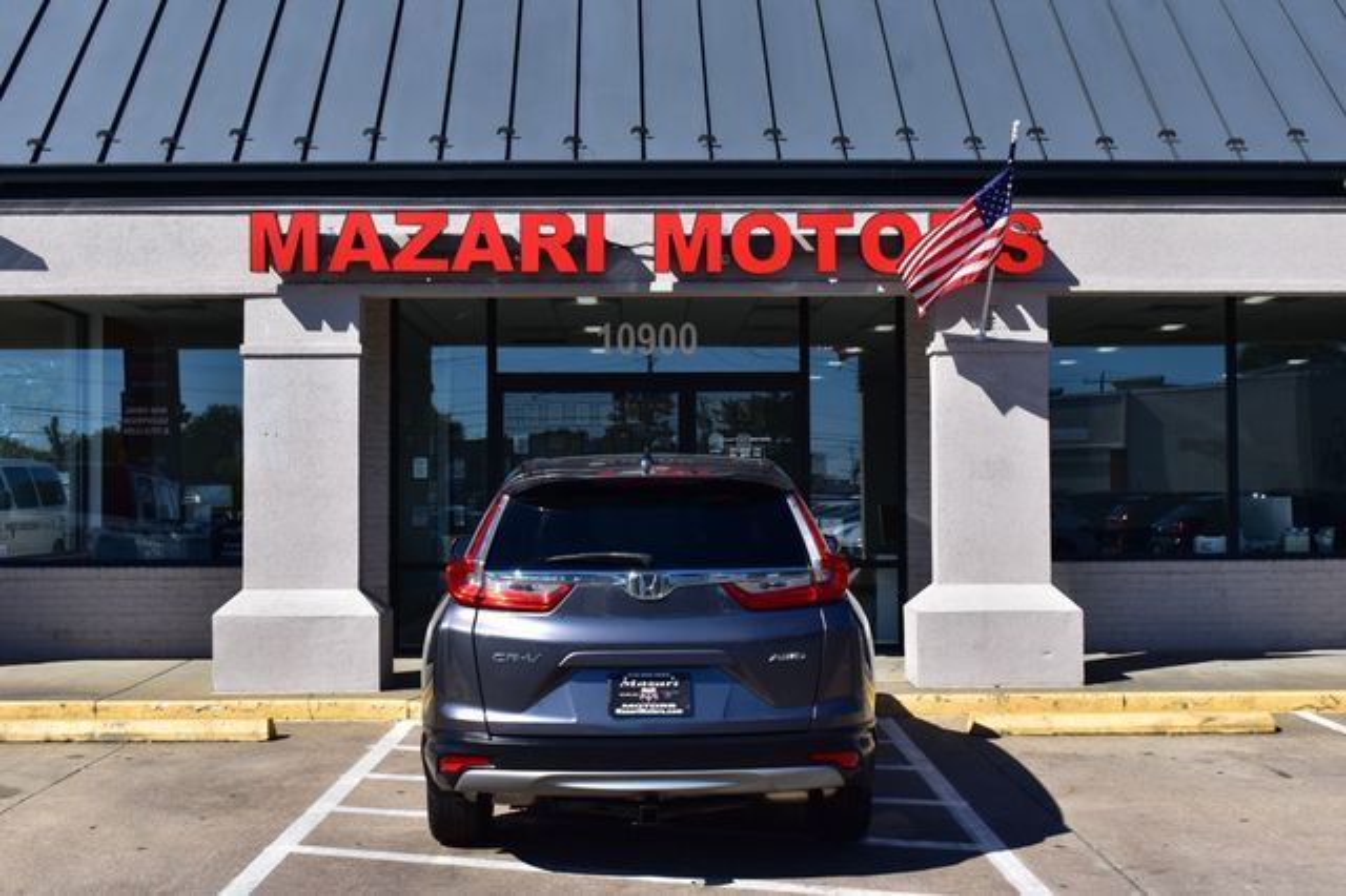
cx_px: 673
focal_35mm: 45
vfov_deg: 29.8
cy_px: 448
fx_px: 1682
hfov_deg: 43.6
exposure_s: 1/500
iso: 280
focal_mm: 30
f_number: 11
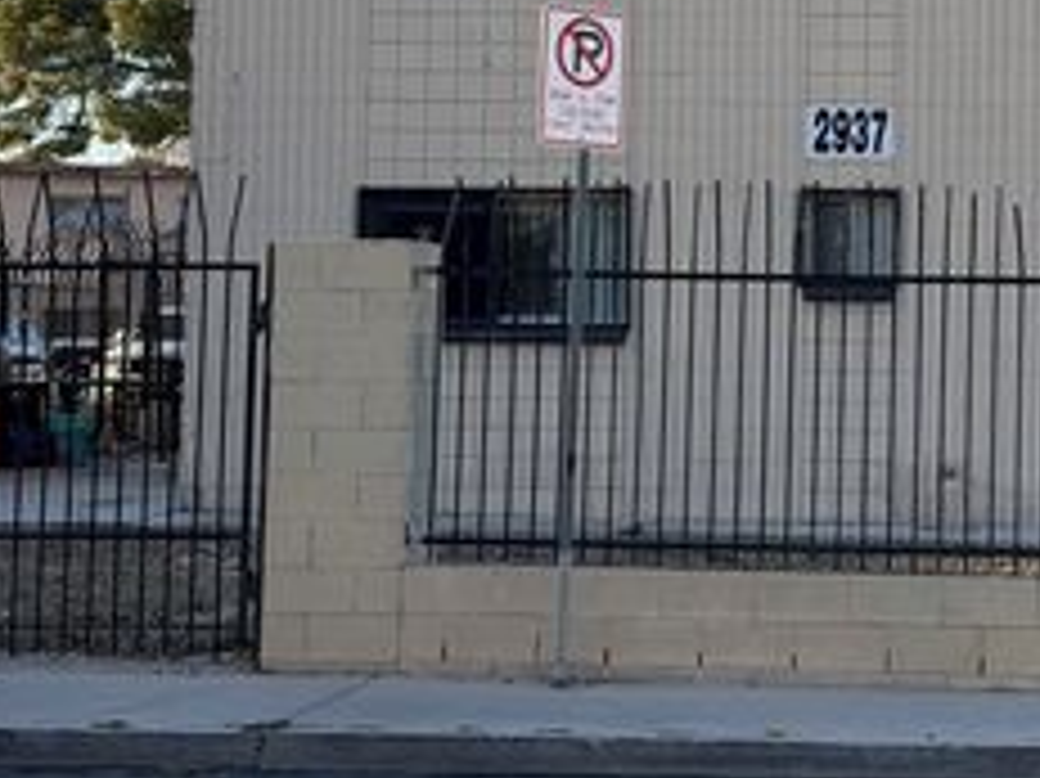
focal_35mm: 104
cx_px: 954
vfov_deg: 14.1
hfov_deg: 18.6
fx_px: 3123
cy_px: 124
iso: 64
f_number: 1.78
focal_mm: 6.76
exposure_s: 1/1484
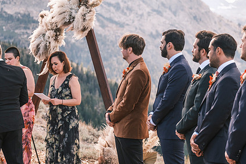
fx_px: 758
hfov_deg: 18.4
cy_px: 65
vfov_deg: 12.3
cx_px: 155
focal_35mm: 111
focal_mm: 54.1
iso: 400
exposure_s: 1/900
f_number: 2.8
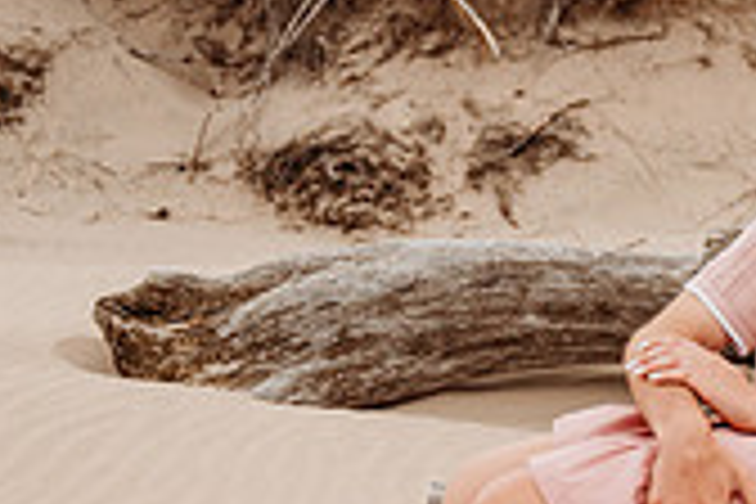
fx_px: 3738
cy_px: 488
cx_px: 886
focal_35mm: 178
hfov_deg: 11.3
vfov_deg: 7.7
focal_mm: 50
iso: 320
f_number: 2.8
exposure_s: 1/1000
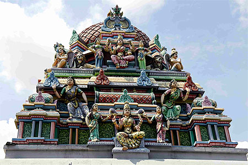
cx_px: 124
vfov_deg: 25.9
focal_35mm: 52
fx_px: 358
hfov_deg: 38.2
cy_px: 82
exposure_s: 1/500
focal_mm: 52
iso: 280
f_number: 9.5
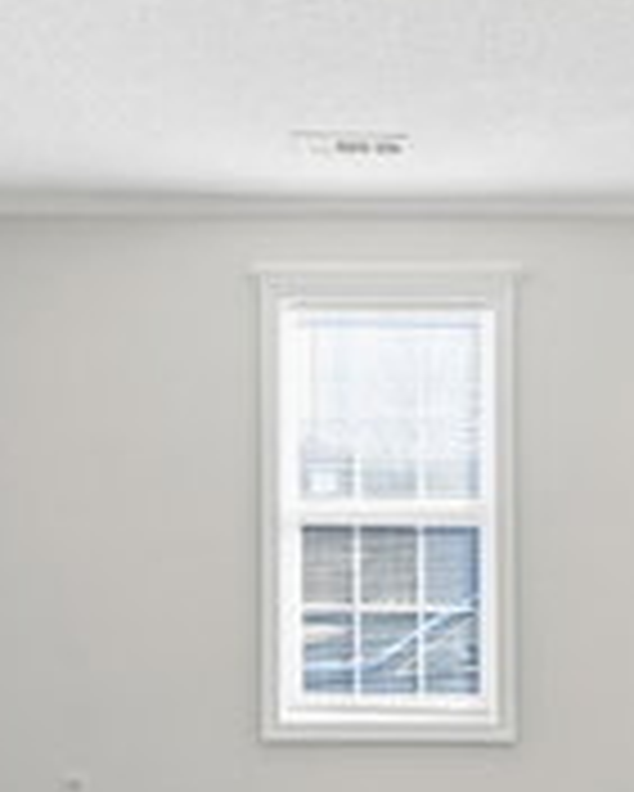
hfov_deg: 32.1
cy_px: 562
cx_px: 486
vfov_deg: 39.5
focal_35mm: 46
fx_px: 1078
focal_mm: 12
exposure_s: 1/200
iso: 250
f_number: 8
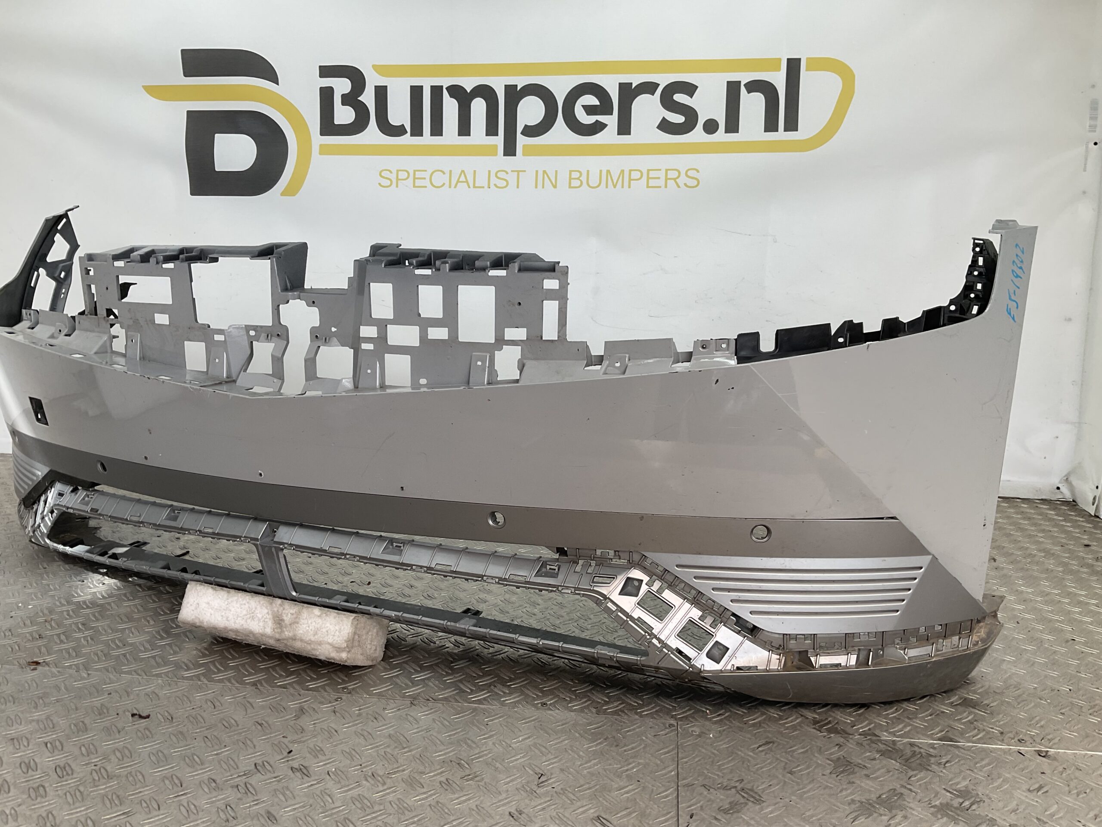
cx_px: 551
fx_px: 923
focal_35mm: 29
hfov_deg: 61.7
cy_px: 414
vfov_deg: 48.2
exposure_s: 1/169
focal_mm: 3
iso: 16
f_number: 1.8
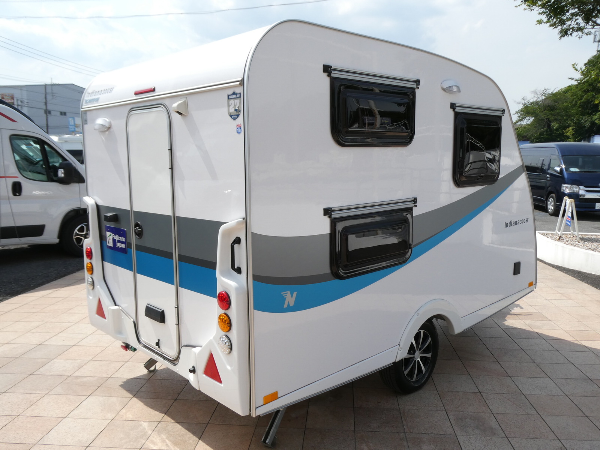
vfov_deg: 49.7
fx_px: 485
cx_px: 300
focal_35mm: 28
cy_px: 225
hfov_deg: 63.4
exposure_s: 1/800
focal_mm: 5
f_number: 3.5
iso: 80
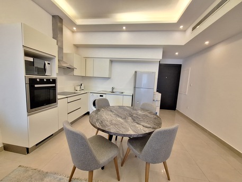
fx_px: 91
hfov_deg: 106.2
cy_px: 91
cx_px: 121
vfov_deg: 89.9
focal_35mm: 13
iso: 400
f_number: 2.2
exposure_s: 1/25
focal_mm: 1.74
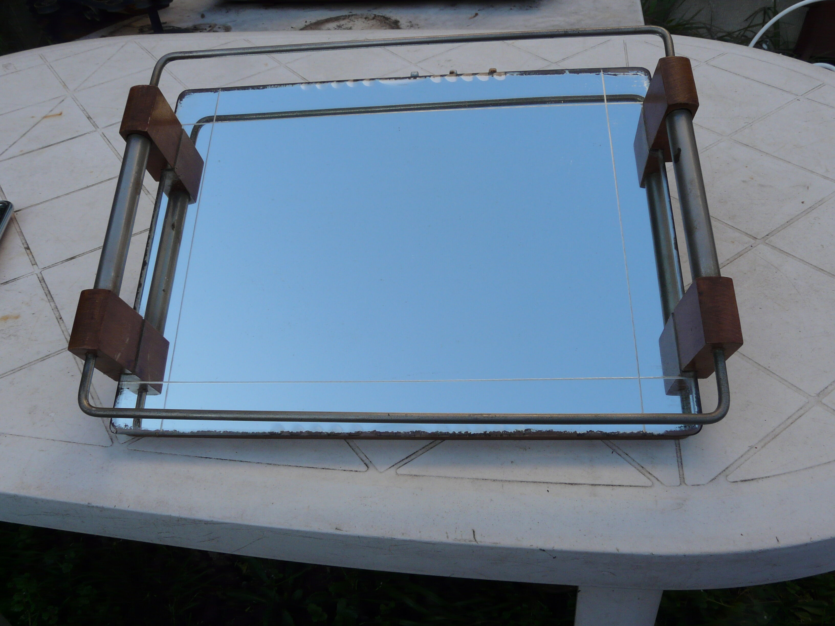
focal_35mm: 28
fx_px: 675
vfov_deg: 49.7
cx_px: 418
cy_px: 313
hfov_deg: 63.4
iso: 100
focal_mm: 4.6
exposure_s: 1/200
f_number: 4.5
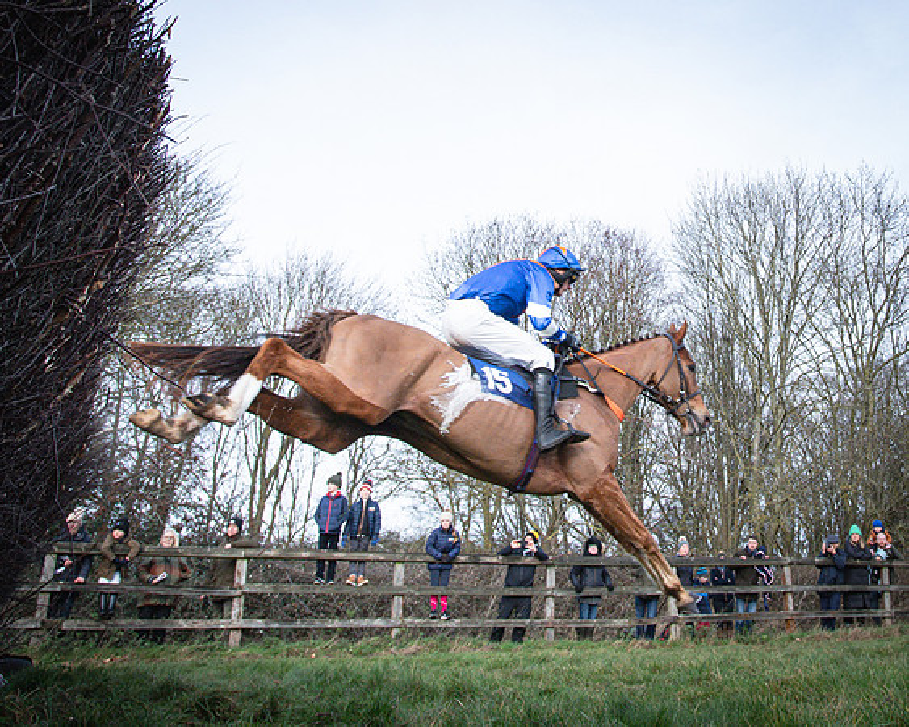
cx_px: 686
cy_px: 168
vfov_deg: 38.3
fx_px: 1011
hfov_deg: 46.6
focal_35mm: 38
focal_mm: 19
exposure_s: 1/1000
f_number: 8
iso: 2000
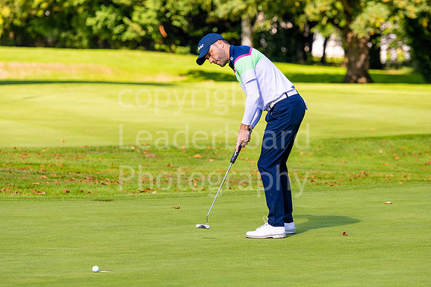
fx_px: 3051
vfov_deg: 5.4
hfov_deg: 8.1
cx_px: 216
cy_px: 144
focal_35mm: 255
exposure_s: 1/1600
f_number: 4.5
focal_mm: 170
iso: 200
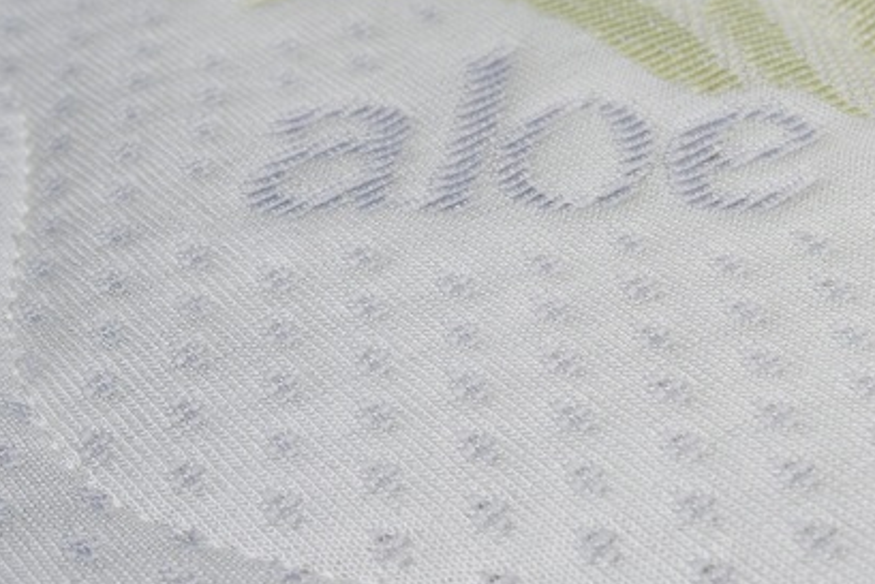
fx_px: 1872
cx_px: 920
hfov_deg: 24.8
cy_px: 143
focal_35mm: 77
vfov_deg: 17.6
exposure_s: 1/60
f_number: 14
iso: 100
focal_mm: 35
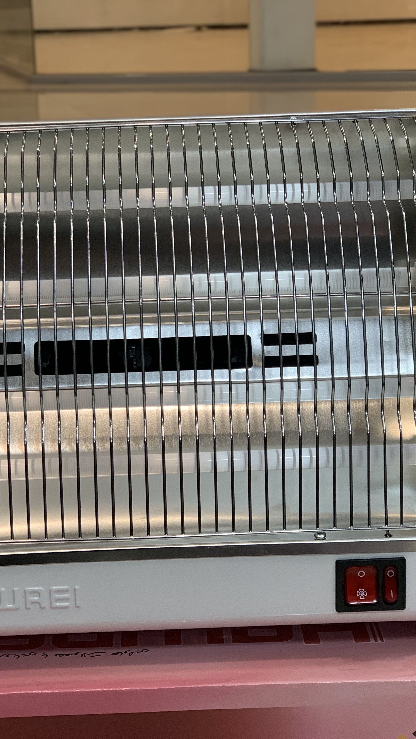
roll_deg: +2.0
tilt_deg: -14.4
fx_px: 1490
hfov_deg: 15.9
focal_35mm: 76
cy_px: 371
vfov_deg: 27.9
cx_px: 176
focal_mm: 6
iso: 80
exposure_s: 1/100
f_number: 2.4
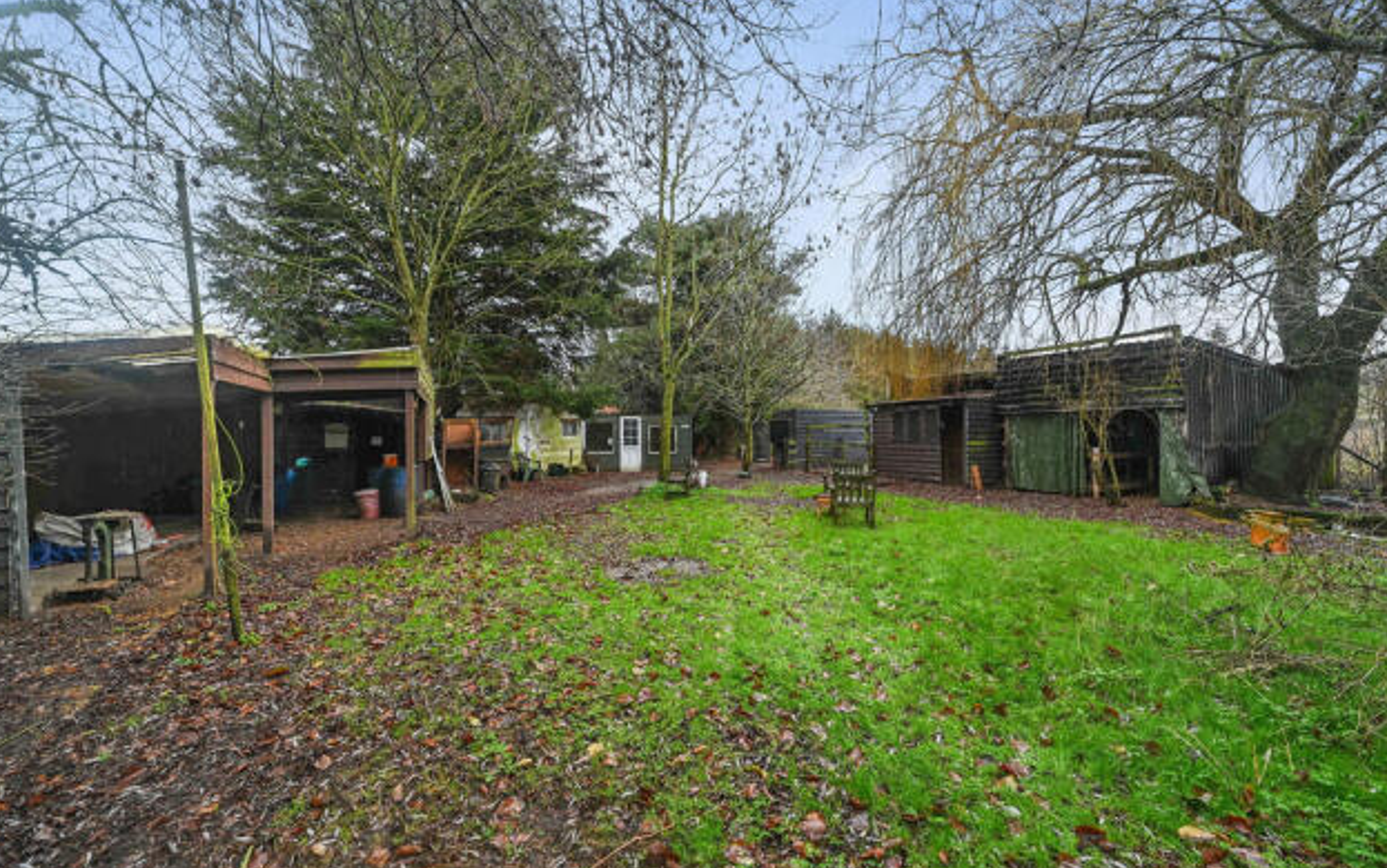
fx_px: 567
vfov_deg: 74.8
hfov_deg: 101.4
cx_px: 699
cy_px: 423
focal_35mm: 15
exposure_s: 1/50
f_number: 5.6
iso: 800
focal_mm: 14
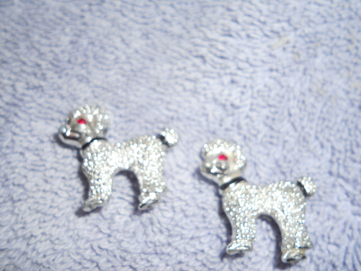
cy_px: 136
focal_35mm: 32
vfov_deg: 44.2
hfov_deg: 56.8
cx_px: 180
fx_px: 334
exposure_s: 1/25
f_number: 8.8
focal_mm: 5.8
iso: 80
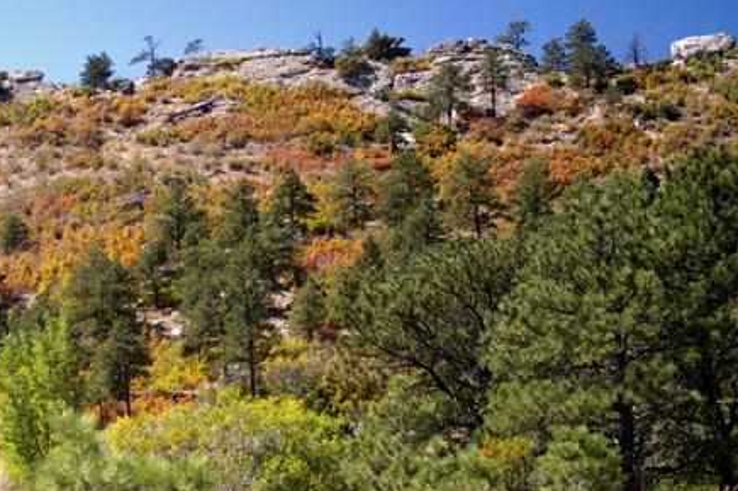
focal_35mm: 106
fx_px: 2171
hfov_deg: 19.2
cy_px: 274
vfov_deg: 12.9
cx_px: 198
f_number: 5.6
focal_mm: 48
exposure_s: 1/250
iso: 200
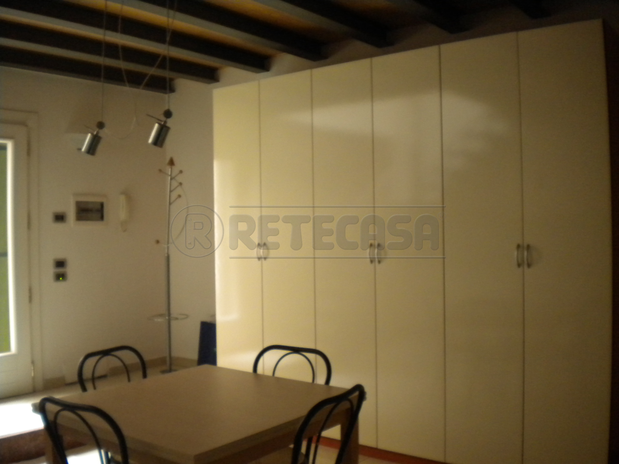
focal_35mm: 35
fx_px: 626
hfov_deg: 52.6
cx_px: 310
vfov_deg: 40.7
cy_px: 232
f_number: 3.1
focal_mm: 6.3
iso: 400
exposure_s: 1/13.4
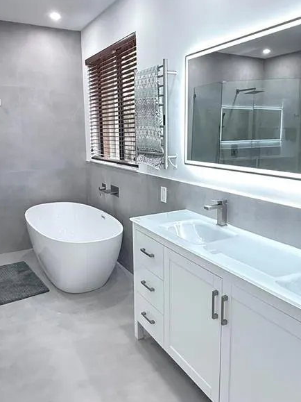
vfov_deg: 61.6
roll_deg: +0.0
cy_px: 187
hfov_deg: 48.2
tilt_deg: -8.4
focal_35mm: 29
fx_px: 336
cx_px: 153
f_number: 2.2
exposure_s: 1/60
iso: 800
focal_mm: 2.22
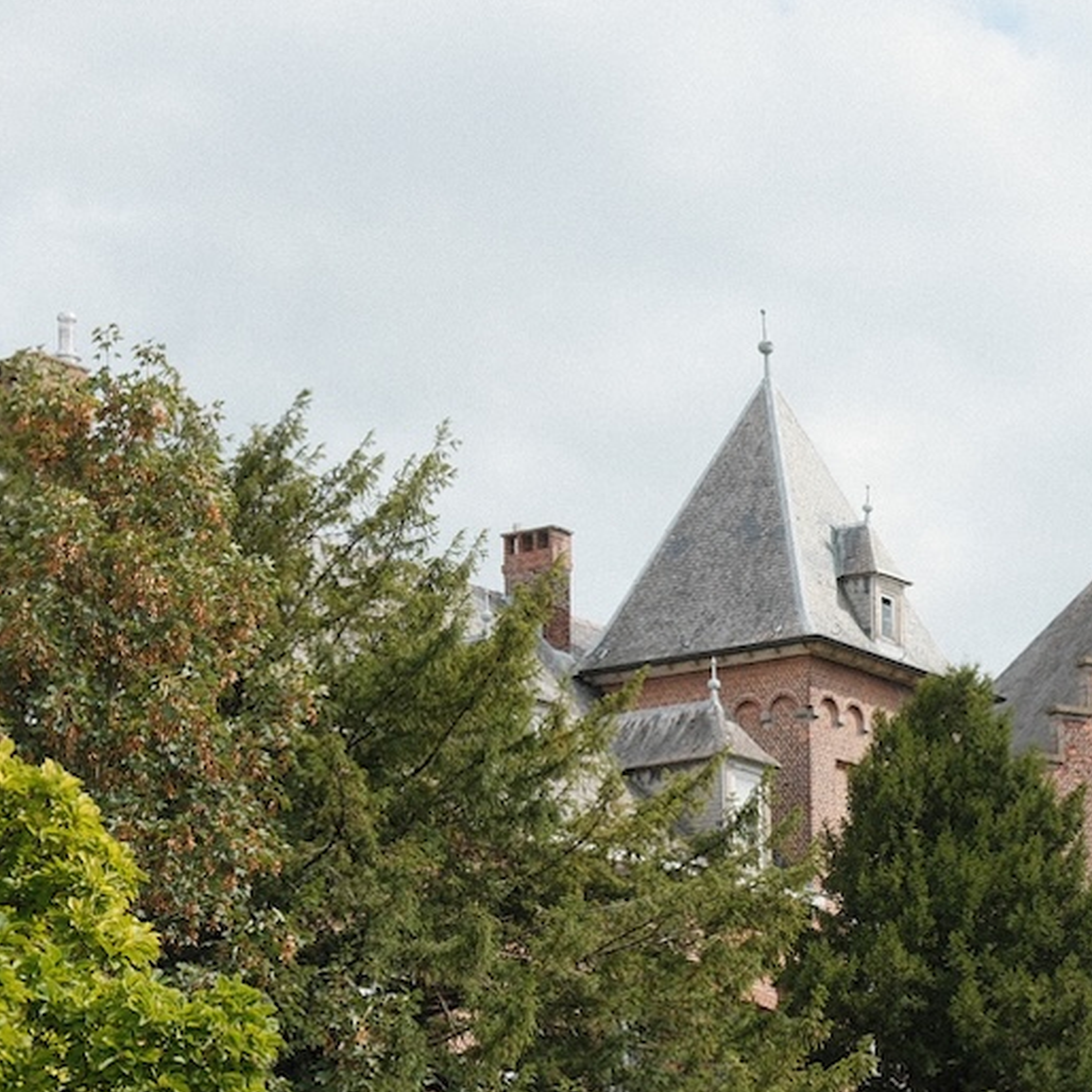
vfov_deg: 15.2
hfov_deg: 14.9
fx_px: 3962
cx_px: 1494
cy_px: 1241
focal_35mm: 111
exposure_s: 1/3500
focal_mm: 23
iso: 500
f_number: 2.8
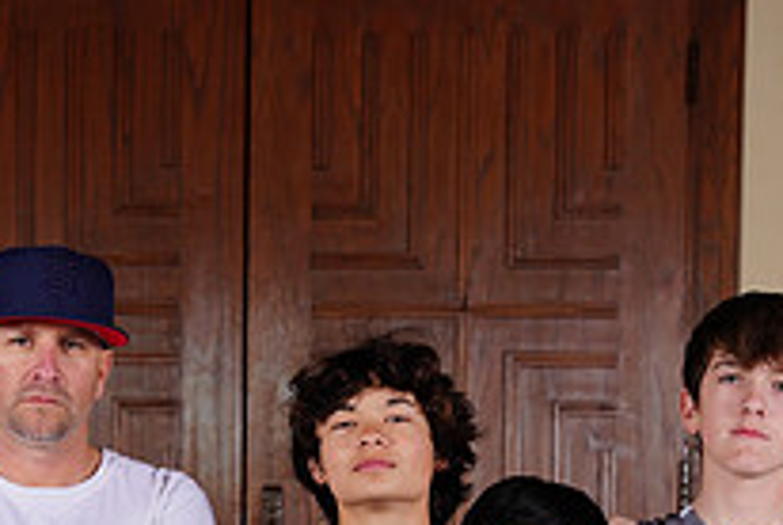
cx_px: 167
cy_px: 732
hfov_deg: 10.4
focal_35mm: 197
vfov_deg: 6.9
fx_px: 4291
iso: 200
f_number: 6.3
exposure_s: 1/200
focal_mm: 70
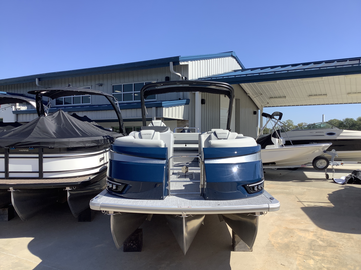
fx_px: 323
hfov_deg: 58.4
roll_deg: +0.3
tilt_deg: +0.6
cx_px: 180
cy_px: 135
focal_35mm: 31
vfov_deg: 45.4
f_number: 2.4
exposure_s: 1/1235
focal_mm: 3.3
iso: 25
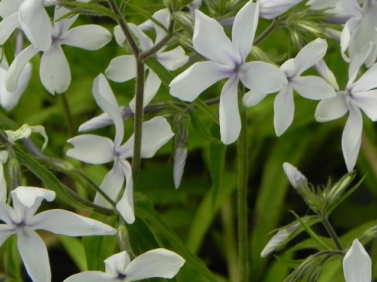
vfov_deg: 6.2
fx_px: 2624
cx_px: 298
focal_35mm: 241
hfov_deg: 8.2
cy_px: 126
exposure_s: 1/800
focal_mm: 25.7
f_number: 5
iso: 160
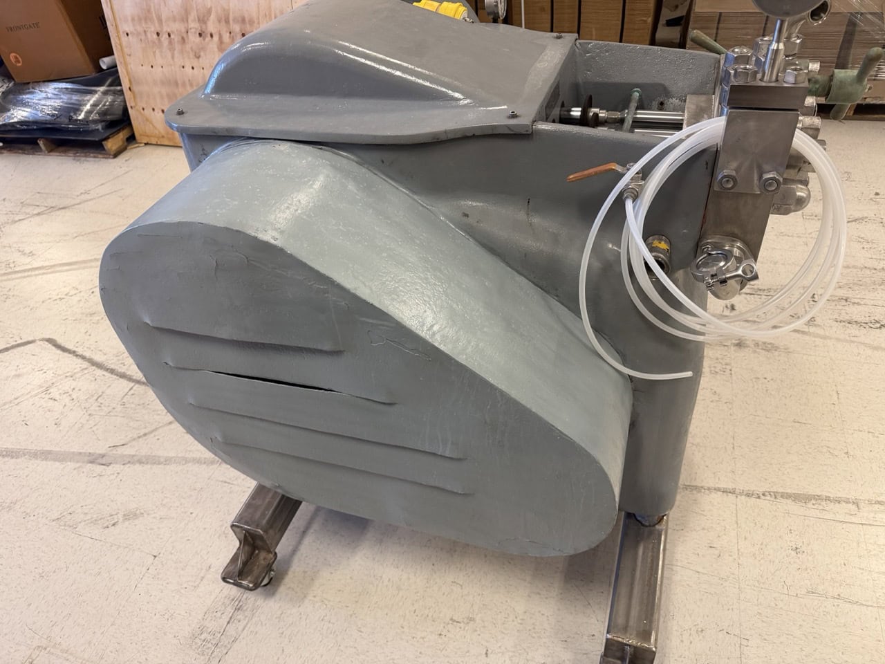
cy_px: 332
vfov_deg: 56.8
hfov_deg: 71.6
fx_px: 614
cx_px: 442
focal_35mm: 24
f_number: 1.8
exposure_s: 1/60
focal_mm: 6.8
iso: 160
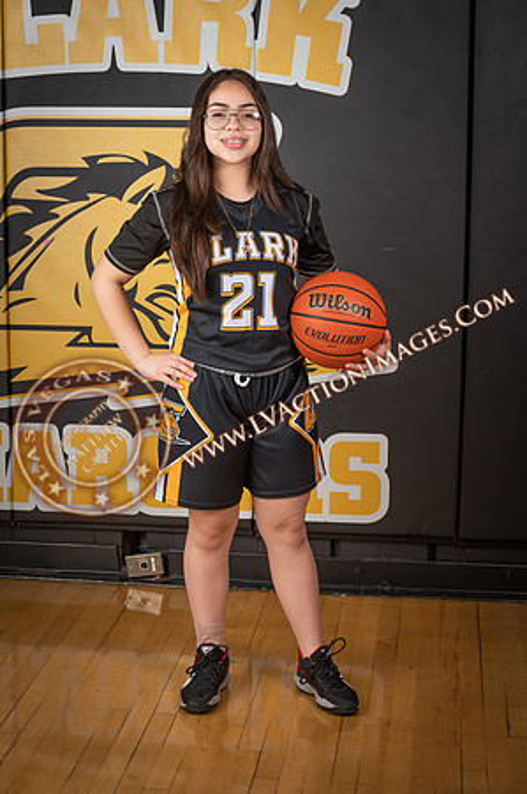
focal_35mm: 70
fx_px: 1541
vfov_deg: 28.9
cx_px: 264
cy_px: 397
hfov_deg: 19.4
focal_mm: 70
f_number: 9
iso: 100
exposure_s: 1/125
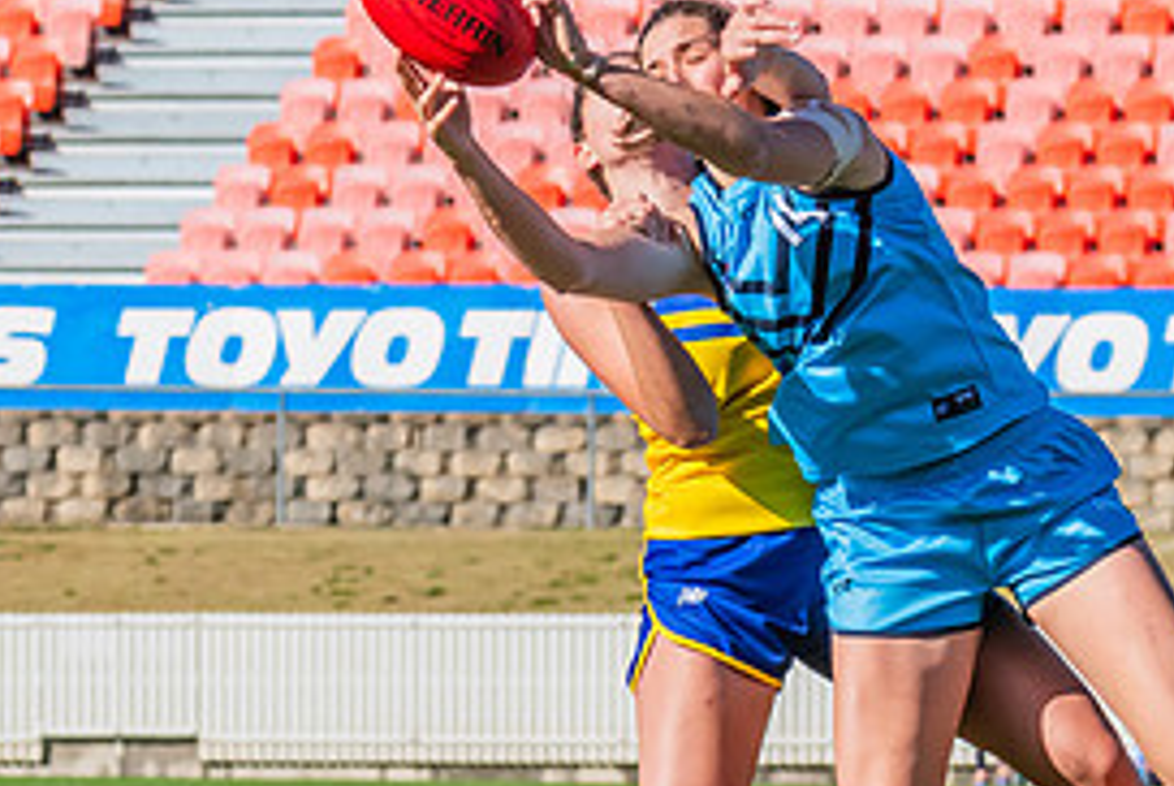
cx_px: 780
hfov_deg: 3.5
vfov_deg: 2.4
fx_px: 19098
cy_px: 259
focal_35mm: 585
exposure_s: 1/1250
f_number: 13
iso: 800
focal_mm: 190
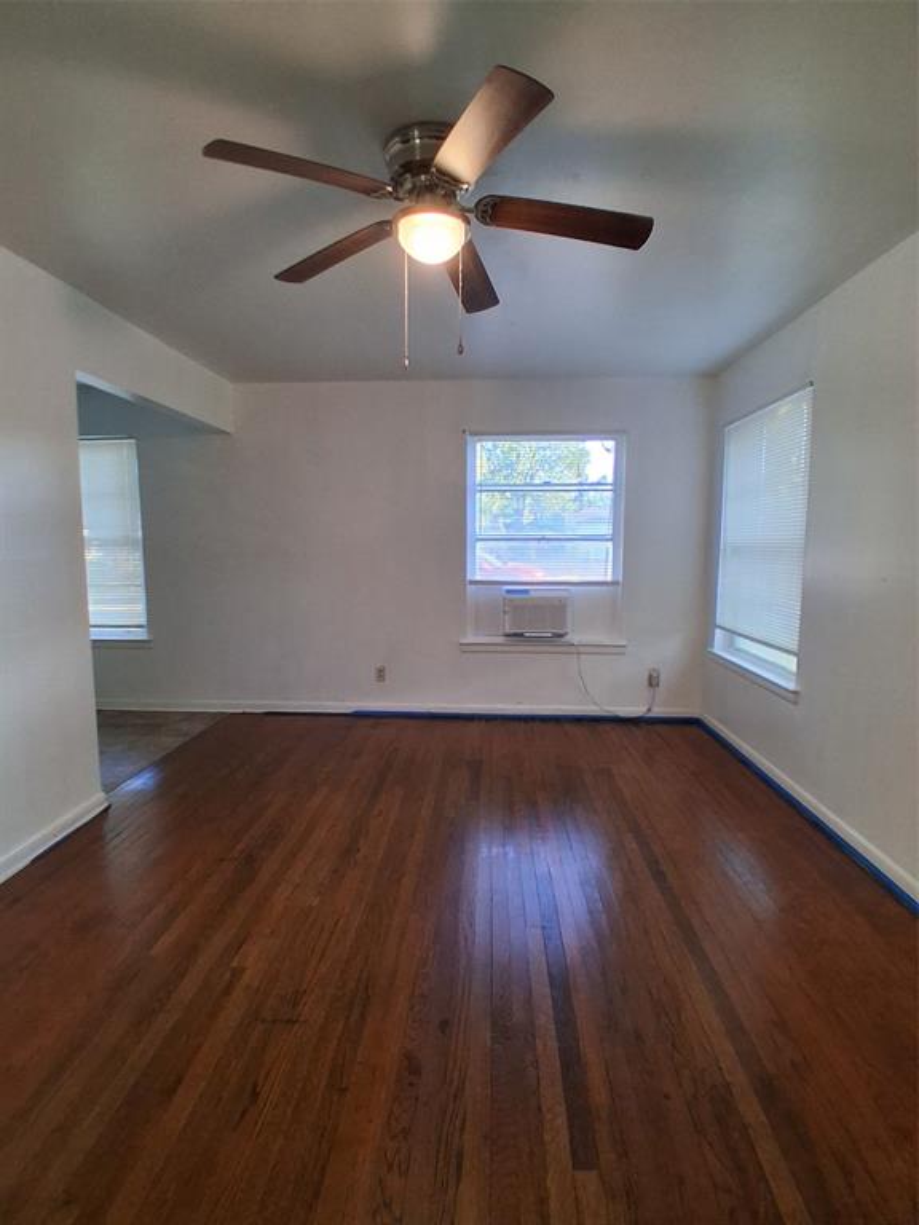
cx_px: 460
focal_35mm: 17
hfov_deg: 74.7
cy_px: 612
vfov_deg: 91.0
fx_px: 602
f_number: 2.2
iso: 200
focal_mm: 1.4
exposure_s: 1/40
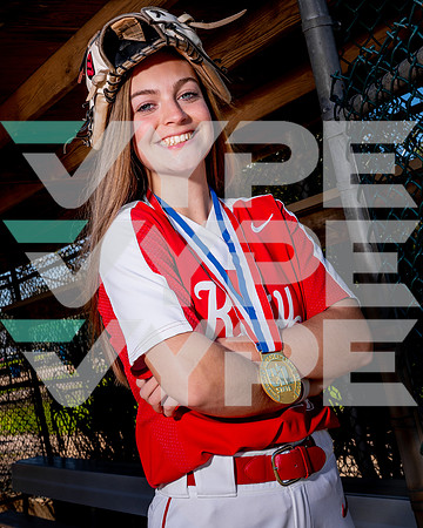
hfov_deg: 26.5
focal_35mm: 57
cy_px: 261
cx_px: 156
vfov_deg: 32.9
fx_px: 896
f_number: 13
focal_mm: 39
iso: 200
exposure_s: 1/125
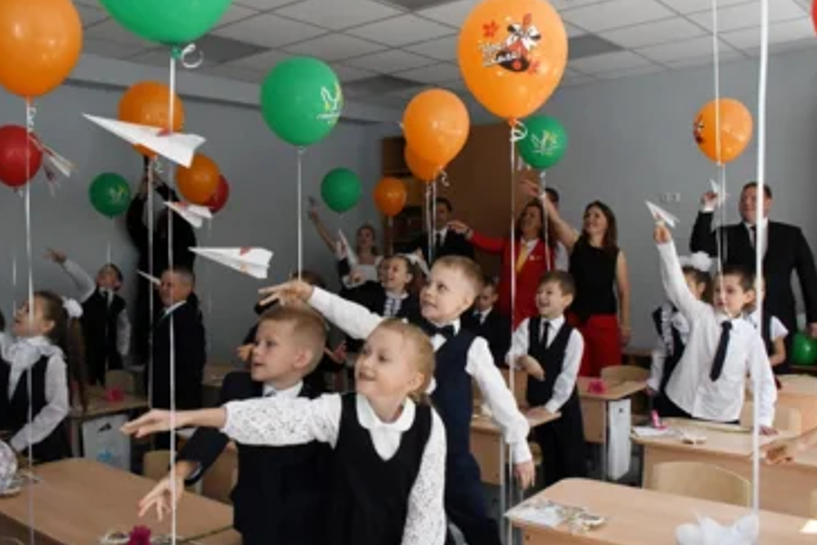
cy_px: 277
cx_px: 384
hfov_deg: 57.2
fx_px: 749
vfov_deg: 40.0
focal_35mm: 33
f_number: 11
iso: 6400
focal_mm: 20
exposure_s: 1/500
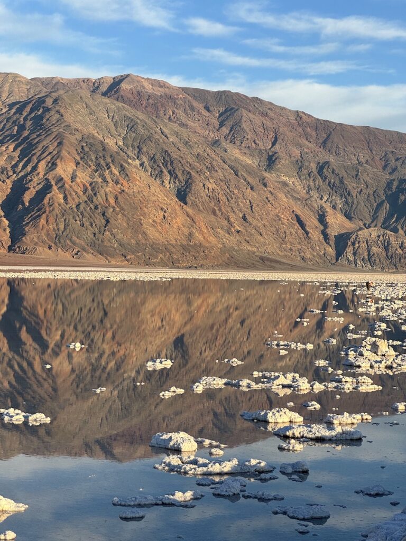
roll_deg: -1.8
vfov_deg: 25.3
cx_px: 203
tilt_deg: -0.4
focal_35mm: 77
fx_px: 1204
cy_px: 270
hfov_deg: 19.1
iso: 25
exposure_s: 1/483
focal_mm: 9
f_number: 2.8
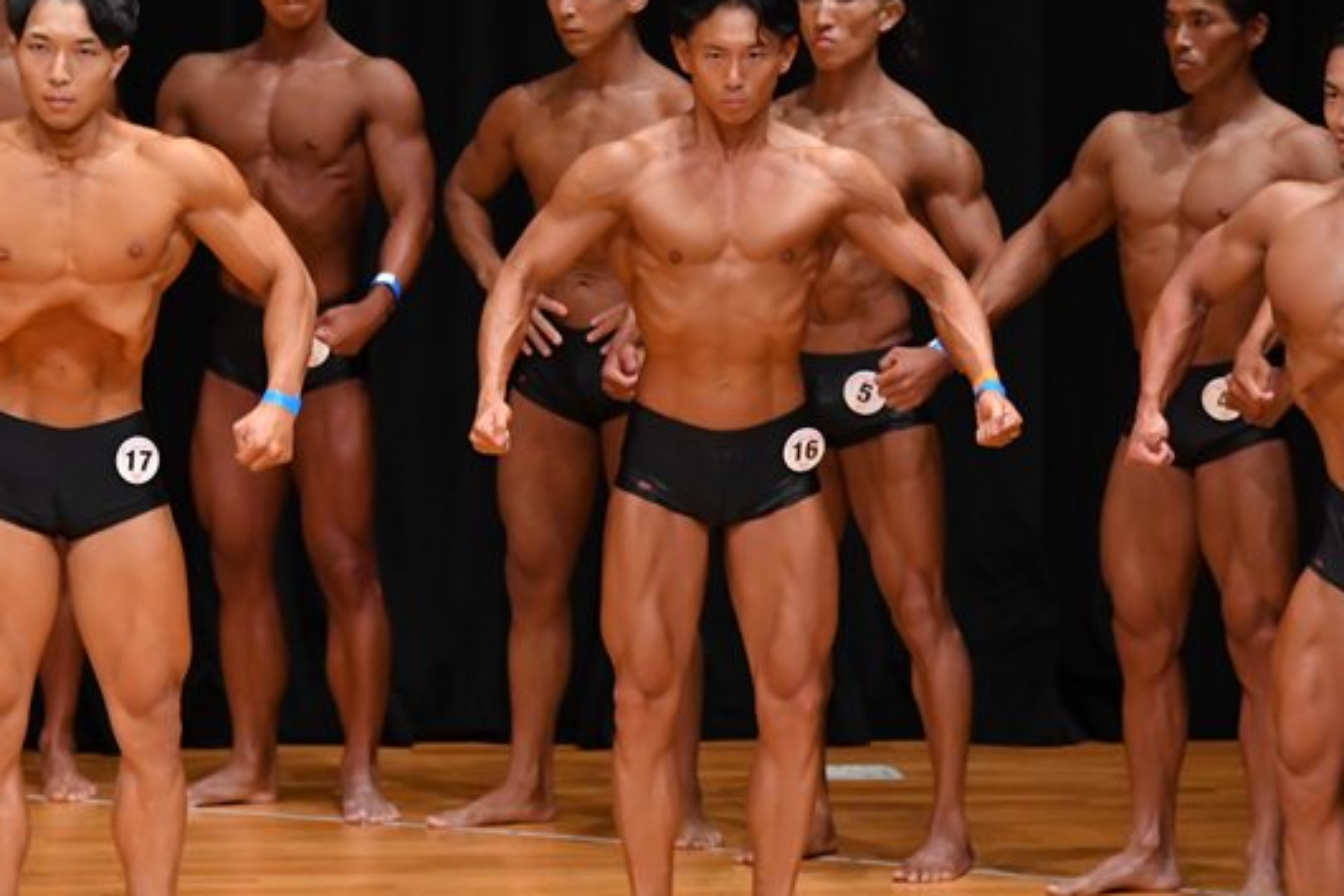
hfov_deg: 5.2
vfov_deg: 3.5
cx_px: 637
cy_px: 476
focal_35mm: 394
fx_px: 14708
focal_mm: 180
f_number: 5.6
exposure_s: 1/400
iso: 4000
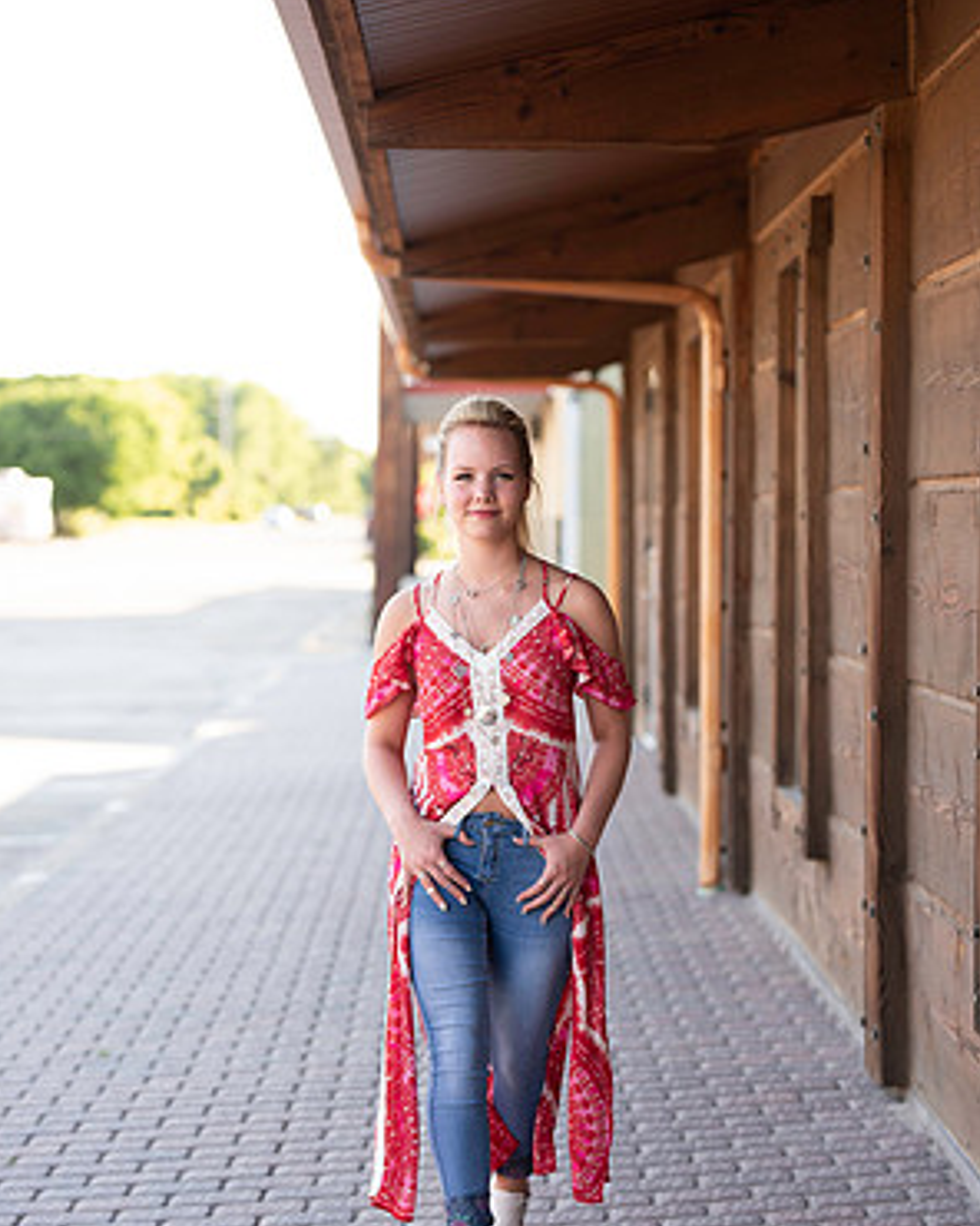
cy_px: 656
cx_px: 487
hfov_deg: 15.9
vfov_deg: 19.8
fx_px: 3517
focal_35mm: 97
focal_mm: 85
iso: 125
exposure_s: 1/200
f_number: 2.8
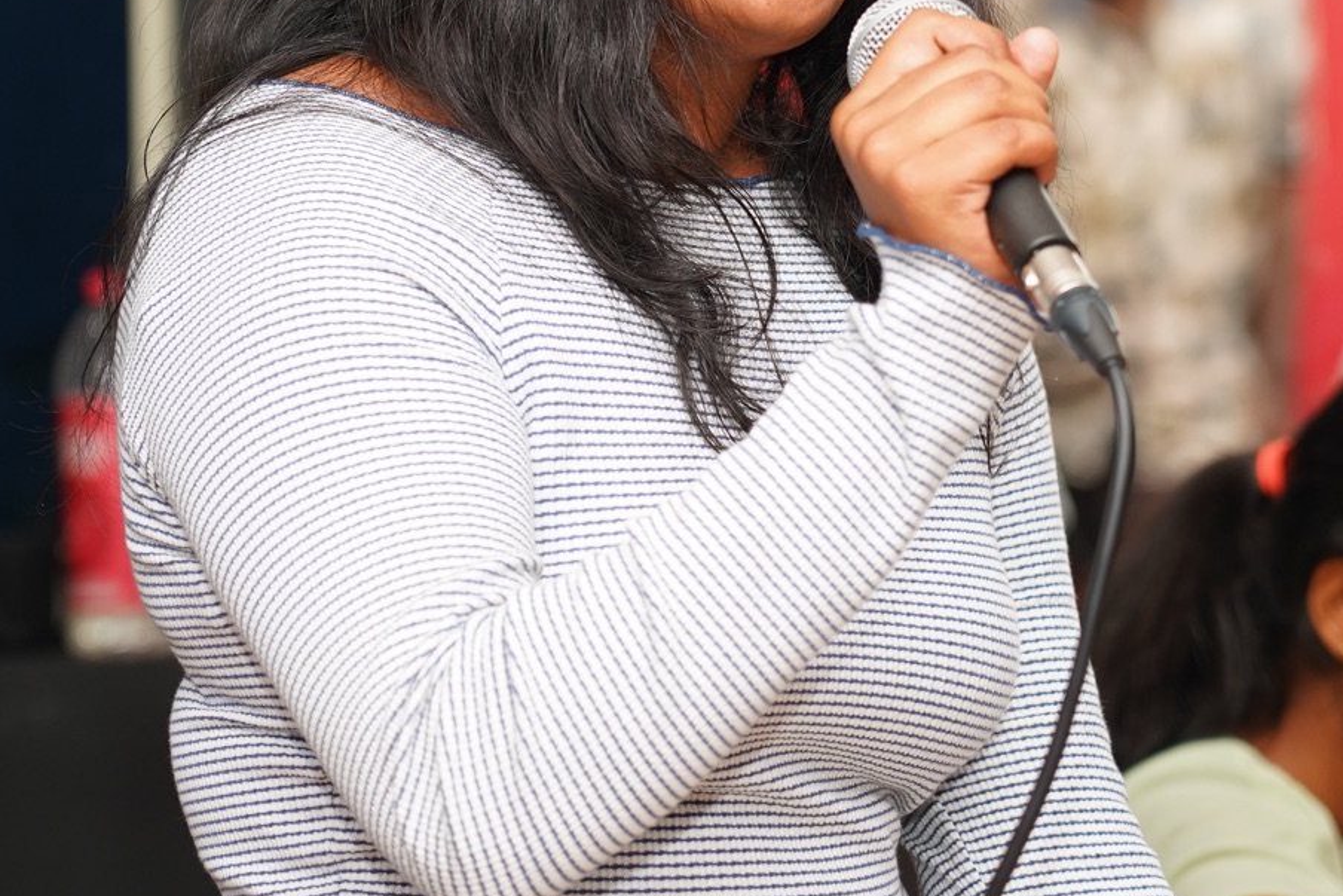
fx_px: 7798
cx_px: 707
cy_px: 110
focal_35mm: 209
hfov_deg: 9.8
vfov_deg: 6.6
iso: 640
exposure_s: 1/125
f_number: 4
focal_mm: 105
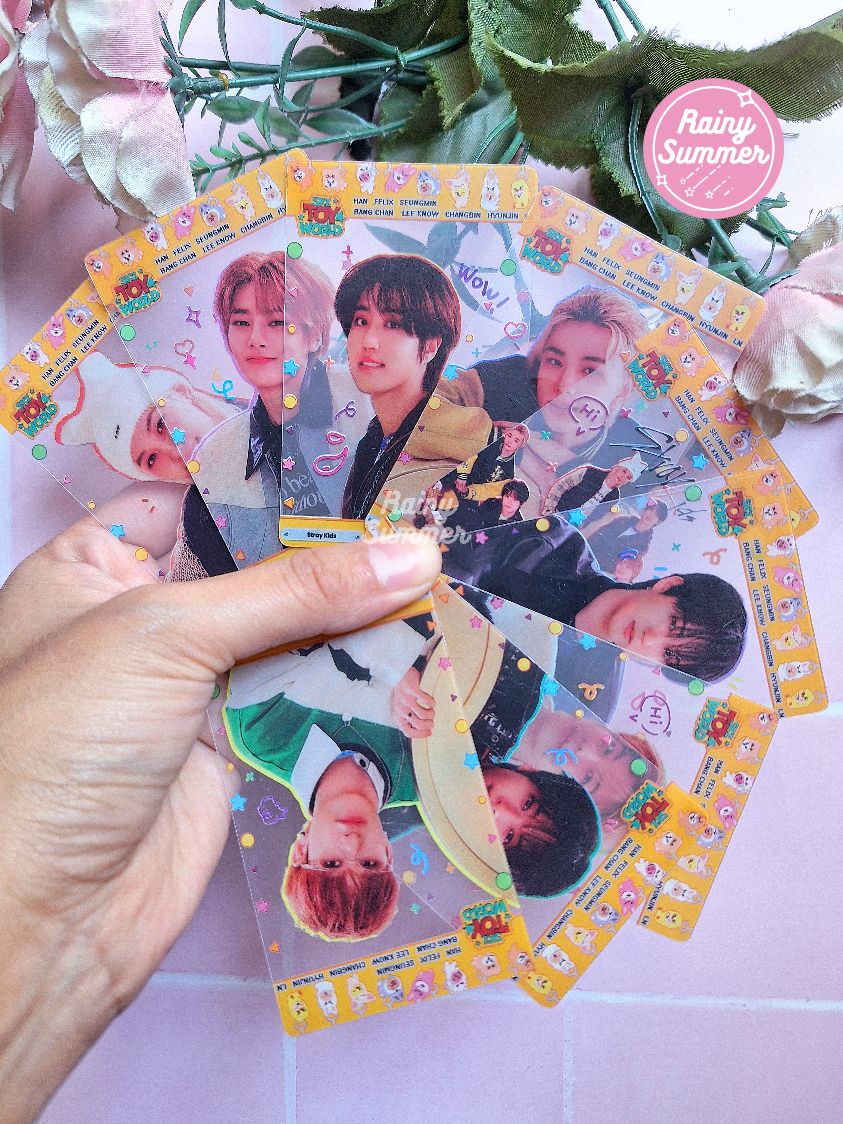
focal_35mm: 23
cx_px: 422
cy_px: 562
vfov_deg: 73.9
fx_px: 747
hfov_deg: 58.9
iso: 64
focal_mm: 5.54
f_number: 1.8
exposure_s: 1/50
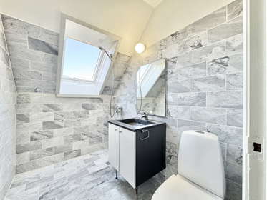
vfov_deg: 85.7
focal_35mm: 14
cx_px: 134
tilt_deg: -0.4
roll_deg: -0.1
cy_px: 100
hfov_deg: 102.0
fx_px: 108
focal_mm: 2.22
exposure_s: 1/99
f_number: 2.2
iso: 80
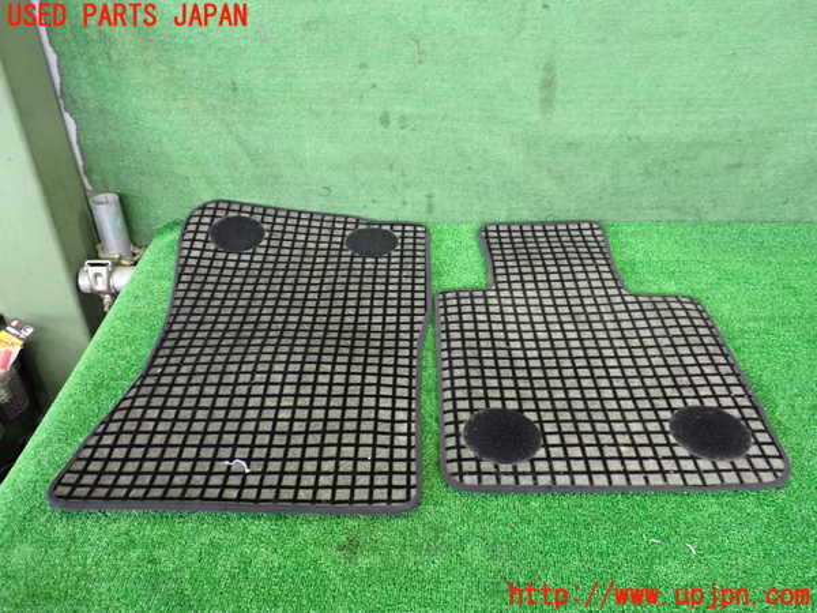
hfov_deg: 60.0
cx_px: 408
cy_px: 306
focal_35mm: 30
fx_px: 708
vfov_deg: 46.8
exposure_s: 1/30
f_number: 2.3
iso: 640
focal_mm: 5.4
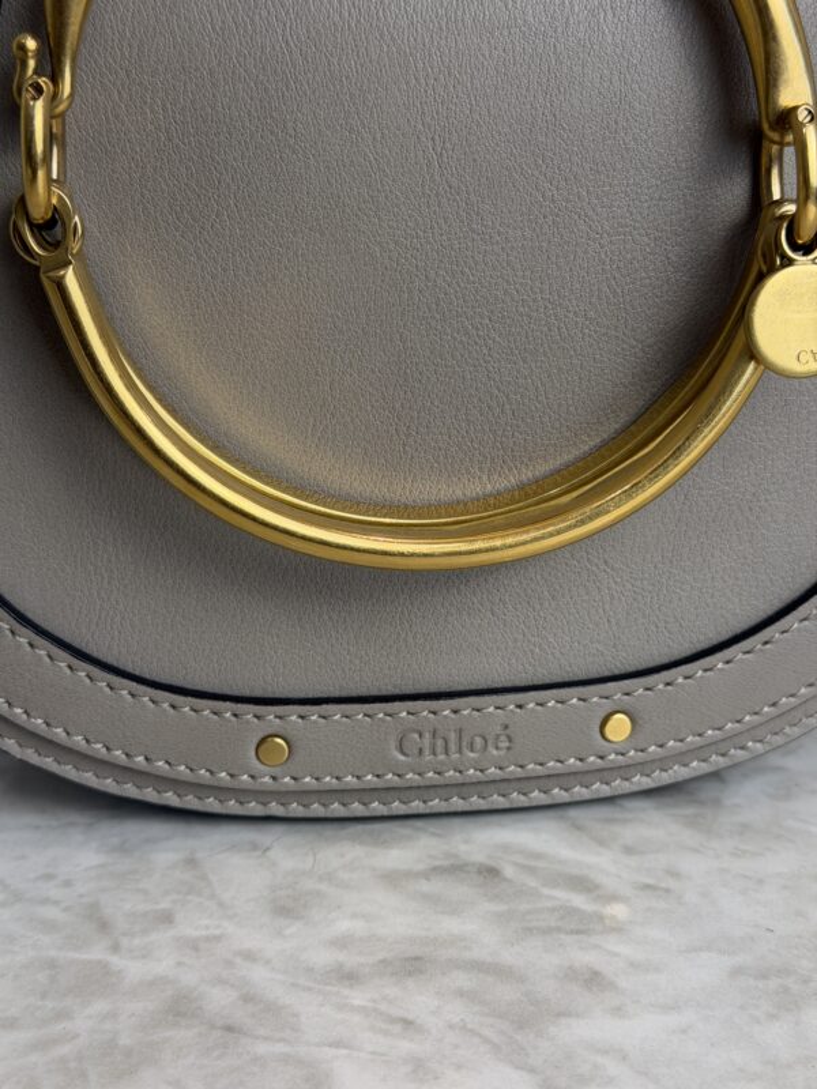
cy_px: 544
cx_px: 408
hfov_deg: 30.3
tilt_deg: -20.3
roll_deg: +1.7
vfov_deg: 39.7
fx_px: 1511
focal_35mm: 48
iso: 50
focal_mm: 6.76
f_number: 1.78
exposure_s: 1/120
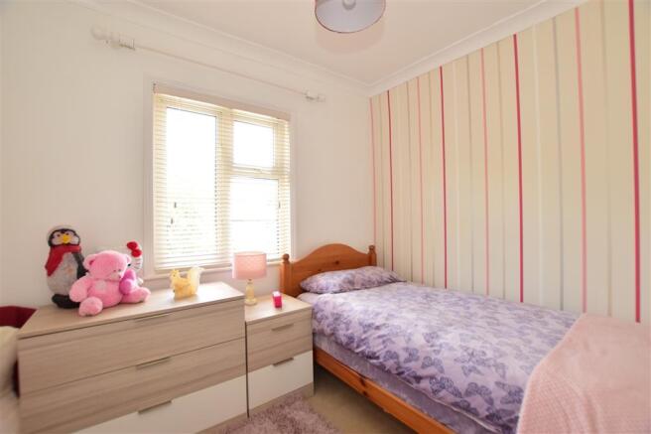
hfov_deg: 100.4
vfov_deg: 77.3
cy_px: 217
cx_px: 326
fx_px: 271
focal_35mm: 15
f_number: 6.3
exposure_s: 1/80
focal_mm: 10
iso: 500
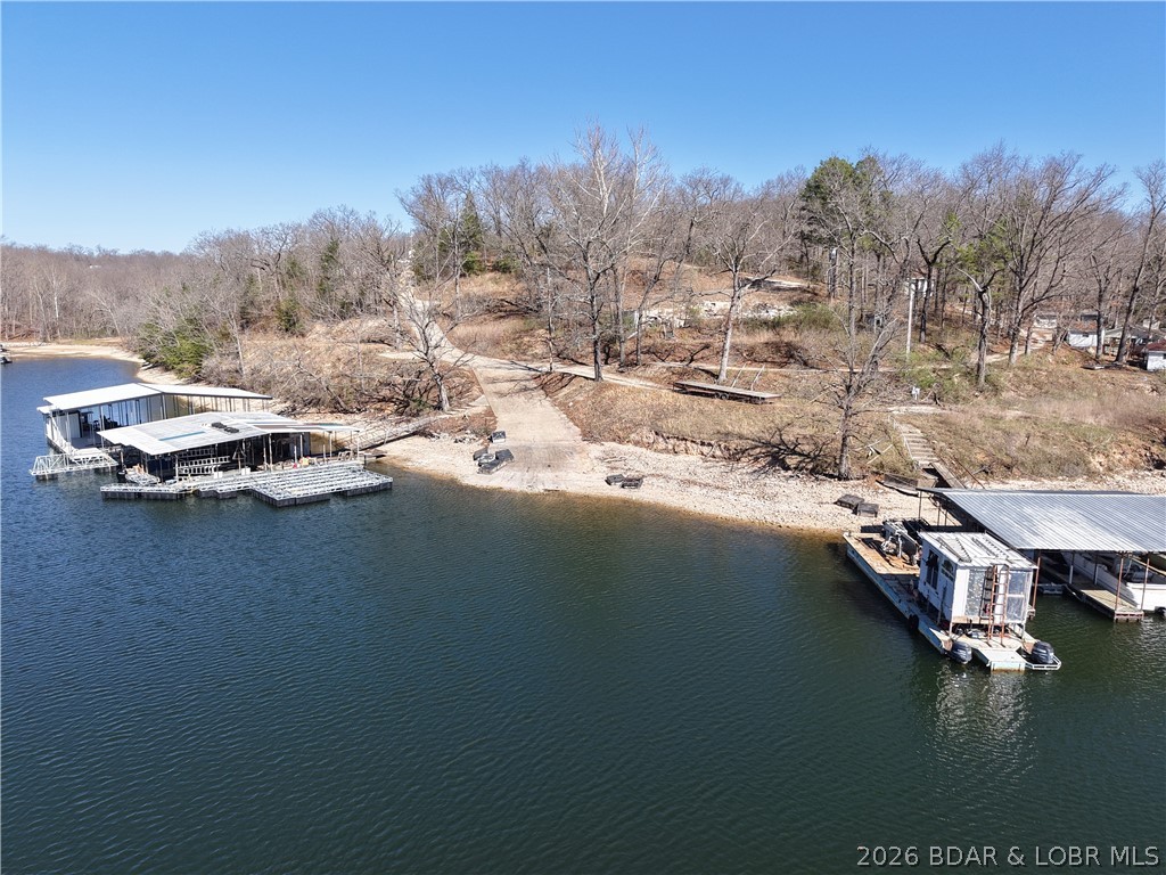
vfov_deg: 56.8
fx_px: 808
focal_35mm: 24
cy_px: 438
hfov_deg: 71.6
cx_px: 583
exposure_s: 1/2500
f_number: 1.8
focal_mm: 8.67
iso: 170
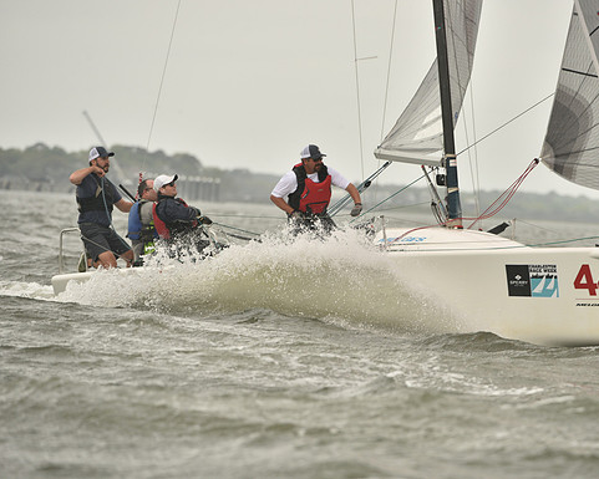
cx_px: 360
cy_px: 240
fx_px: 8032
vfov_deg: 3.4
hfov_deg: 4.3
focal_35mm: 453
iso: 400
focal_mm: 400
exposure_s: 1/1000
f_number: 6.3
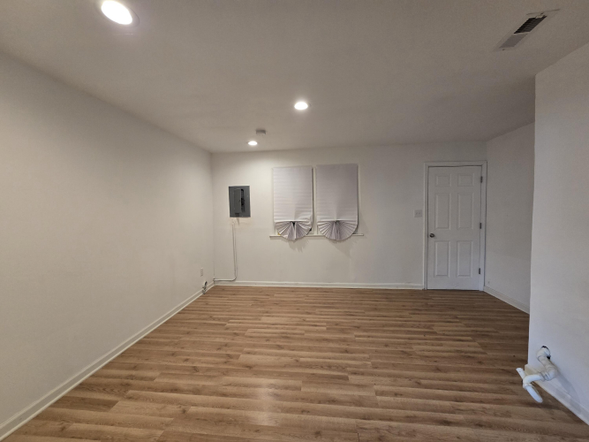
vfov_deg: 89.9
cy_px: 221
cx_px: 294
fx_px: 221
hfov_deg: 106.2
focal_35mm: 13
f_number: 2.2
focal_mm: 2.2
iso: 200
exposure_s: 1/60
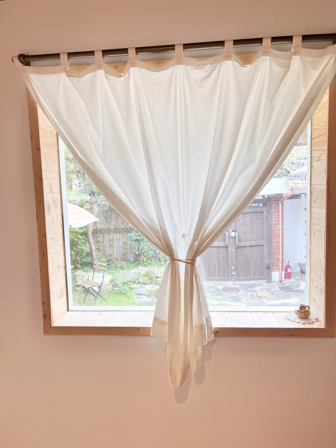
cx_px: 168
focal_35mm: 26
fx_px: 336
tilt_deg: -4.7
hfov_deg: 53.1
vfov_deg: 67.3
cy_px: 224
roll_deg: +3.5
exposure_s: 1/120
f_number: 1.6
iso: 50
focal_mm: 5.1
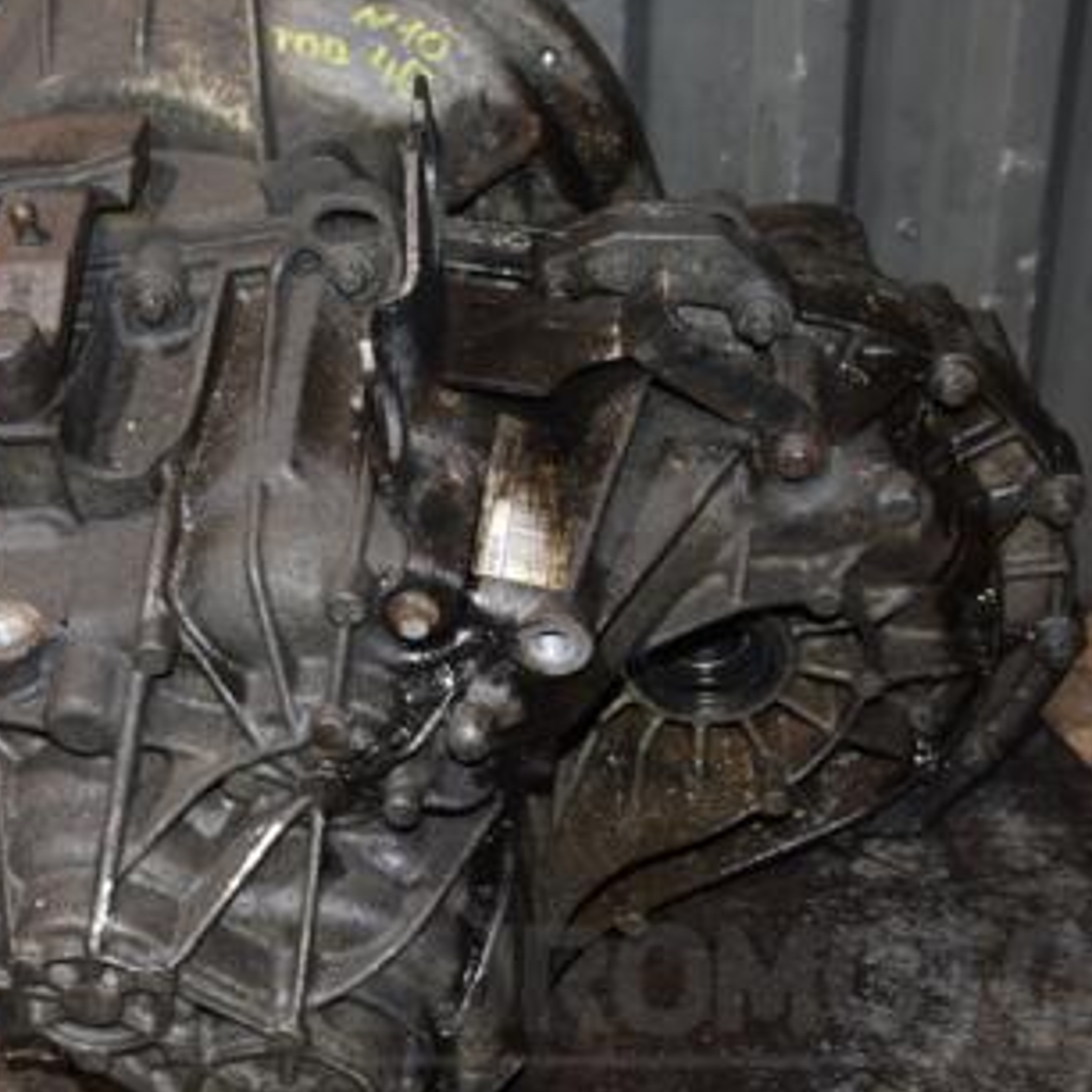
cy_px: 503
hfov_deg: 26.2
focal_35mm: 65
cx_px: 278
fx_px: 2320
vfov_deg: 26.5
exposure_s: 1/60
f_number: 5
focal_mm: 26
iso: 800
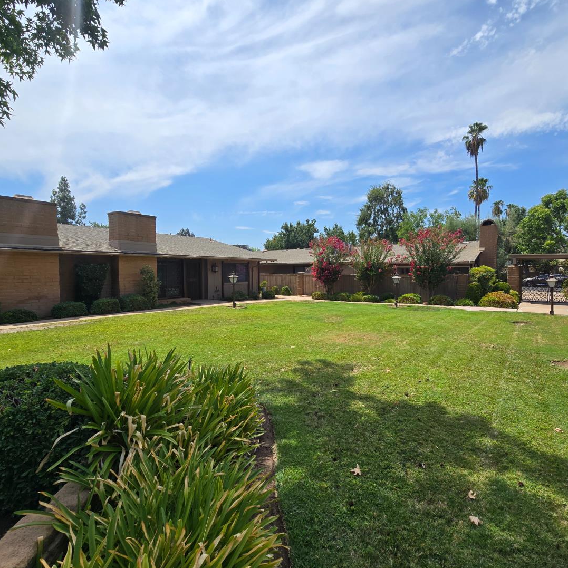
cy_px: 286
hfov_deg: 87.3
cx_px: 302
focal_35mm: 16
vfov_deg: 87.4
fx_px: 297
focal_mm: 2.2
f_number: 2.2
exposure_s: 1/2228
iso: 50
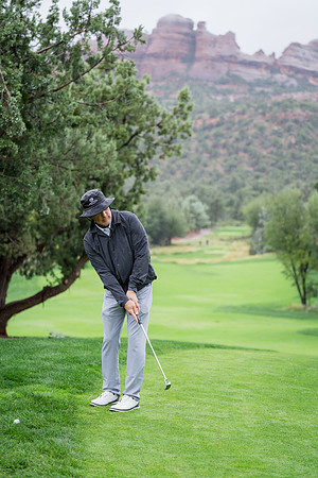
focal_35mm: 70
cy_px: 239
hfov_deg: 19.5
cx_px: 159
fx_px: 927
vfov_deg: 28.8
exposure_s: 1/640
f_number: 2.8
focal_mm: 70
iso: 500
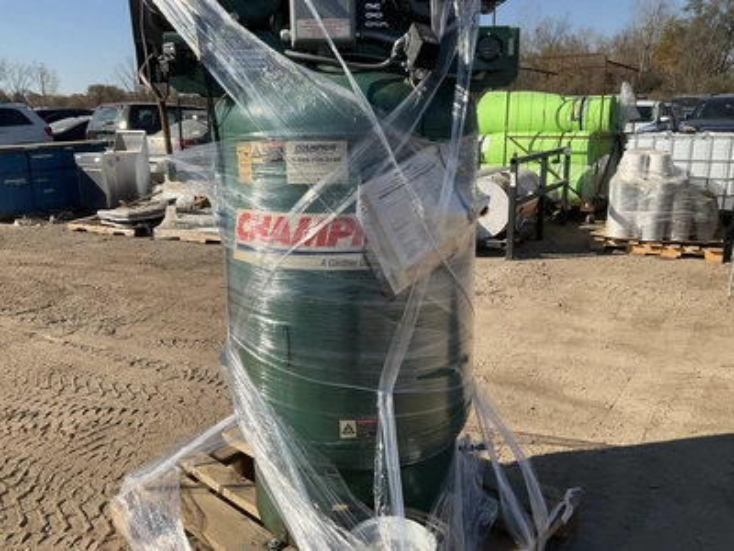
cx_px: 367
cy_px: 276
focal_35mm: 29
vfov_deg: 48.2
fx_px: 615
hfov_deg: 61.7
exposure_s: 1/2058
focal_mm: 3
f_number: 1.8
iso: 25
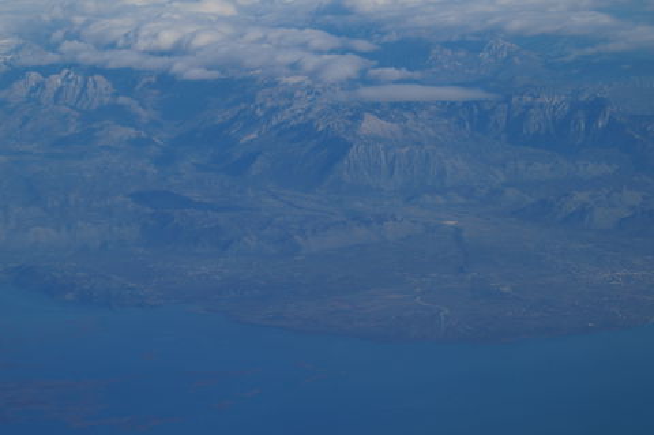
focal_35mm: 135
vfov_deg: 10.1
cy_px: 218
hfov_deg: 15.2
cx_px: 327
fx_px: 2450
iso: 100
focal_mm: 90
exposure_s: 1/250
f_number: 13
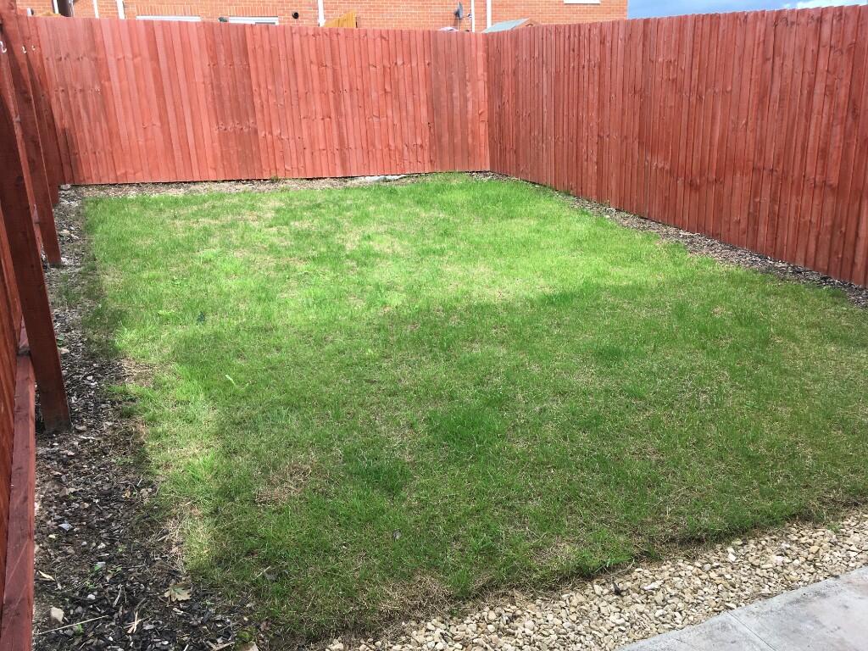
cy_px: 326
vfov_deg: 48.2
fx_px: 727
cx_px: 434
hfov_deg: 61.7
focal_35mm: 29
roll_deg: +2.3
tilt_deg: -16.1
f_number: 2.2
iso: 25
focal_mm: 4.15
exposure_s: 1/430
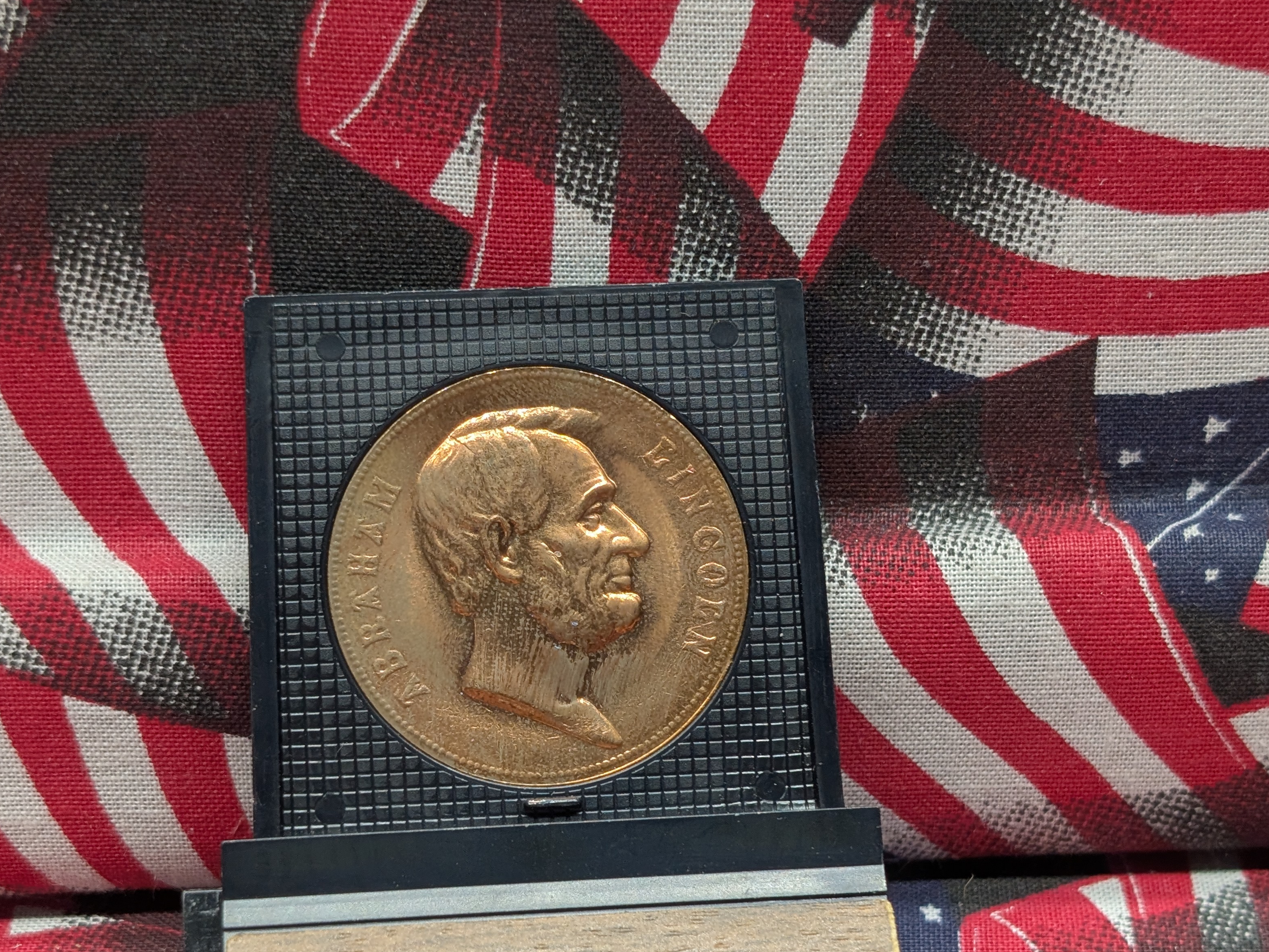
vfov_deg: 22.9
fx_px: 2346
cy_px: 584
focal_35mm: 64
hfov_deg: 30.3
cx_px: 611
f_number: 1.68
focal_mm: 6.9
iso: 77
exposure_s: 1/85.1
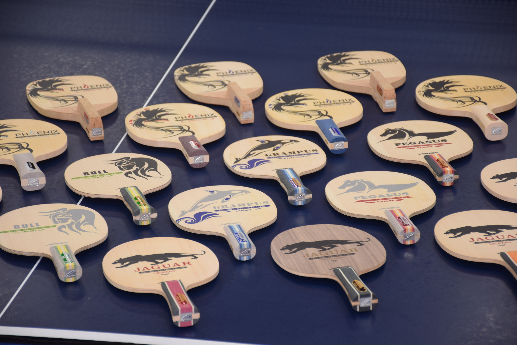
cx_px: 258
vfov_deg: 9.1
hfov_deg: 13.7
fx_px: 2154
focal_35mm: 150
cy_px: 172
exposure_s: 1/15
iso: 100
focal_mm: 100
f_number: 5.6
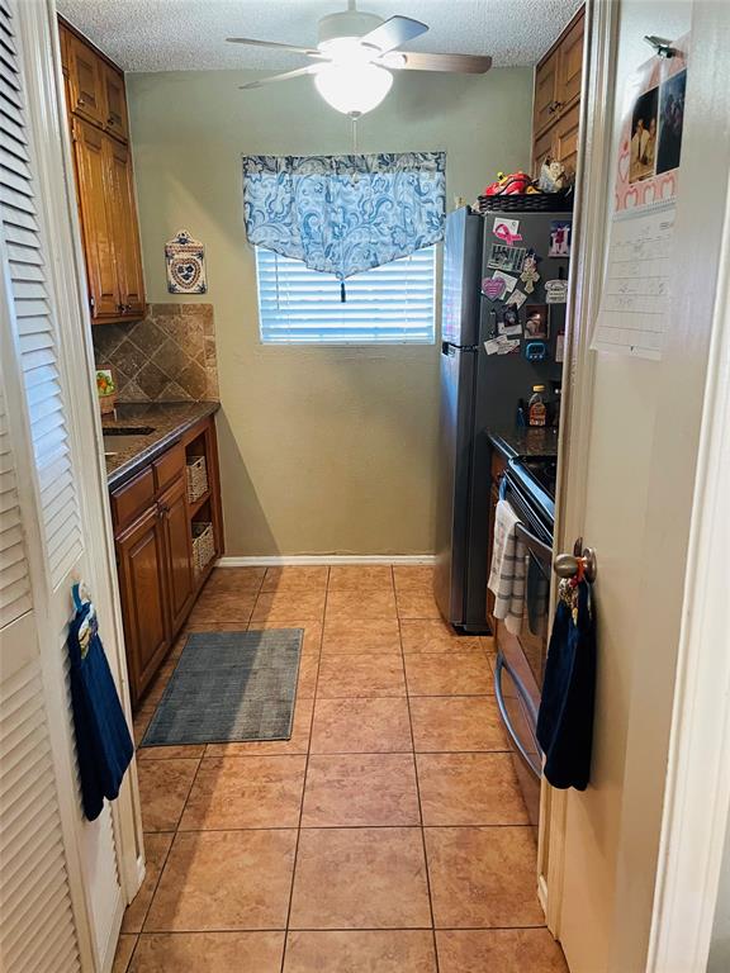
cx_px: 365
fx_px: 731
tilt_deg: -13.5
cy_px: 486
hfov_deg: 53.1
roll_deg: +1.4
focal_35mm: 26
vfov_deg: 67.3
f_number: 1.6
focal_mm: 4.2
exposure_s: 1/60
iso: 320
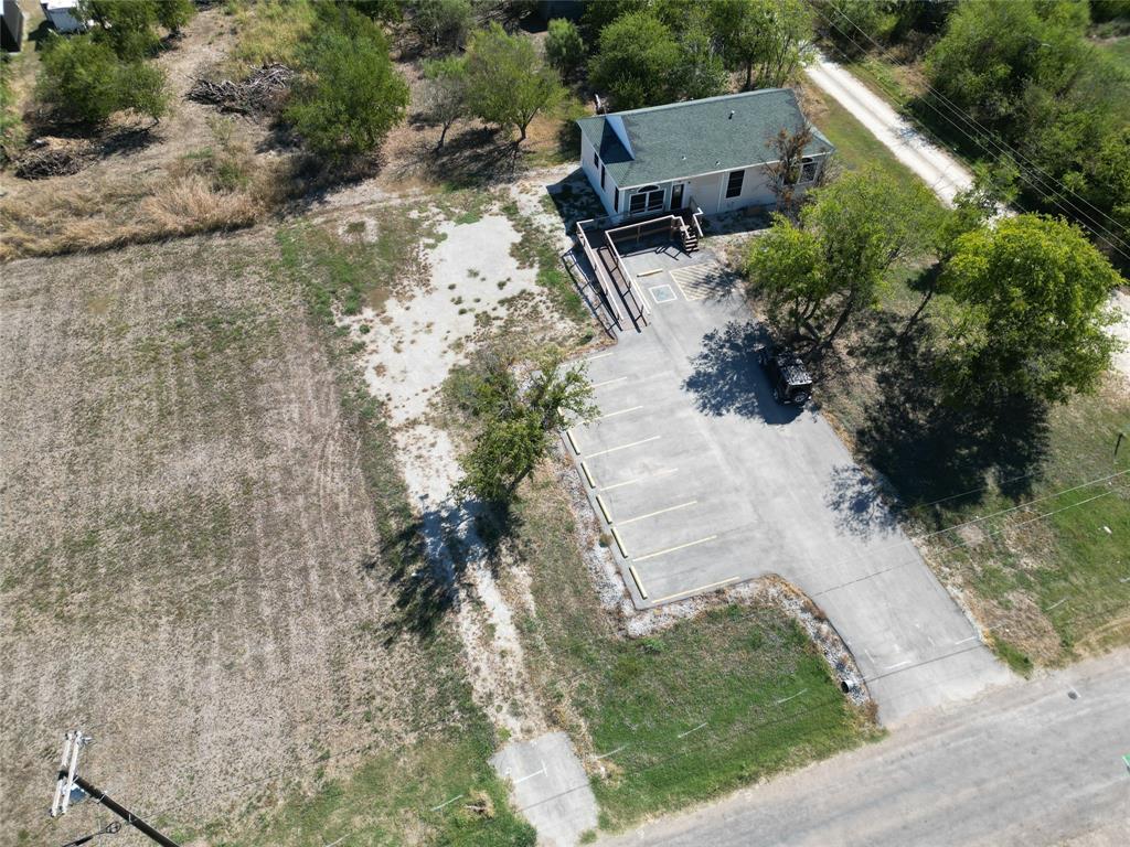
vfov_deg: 56.8
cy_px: 424
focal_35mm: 24
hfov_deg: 71.6
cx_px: 565
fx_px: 783
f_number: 1.7
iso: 120
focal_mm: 6.72
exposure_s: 1/2000
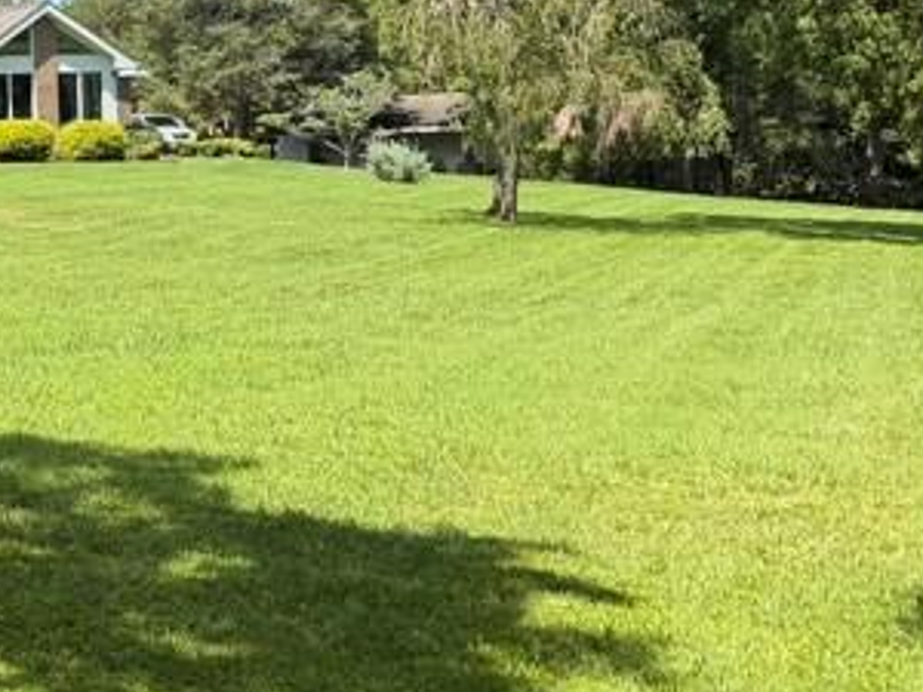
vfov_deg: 17.8
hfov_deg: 22.1
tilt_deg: +1.6
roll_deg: +2.4
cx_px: -172
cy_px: 111
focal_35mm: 82
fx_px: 2186
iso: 80
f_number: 1.78
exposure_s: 1/2907
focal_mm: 6.76
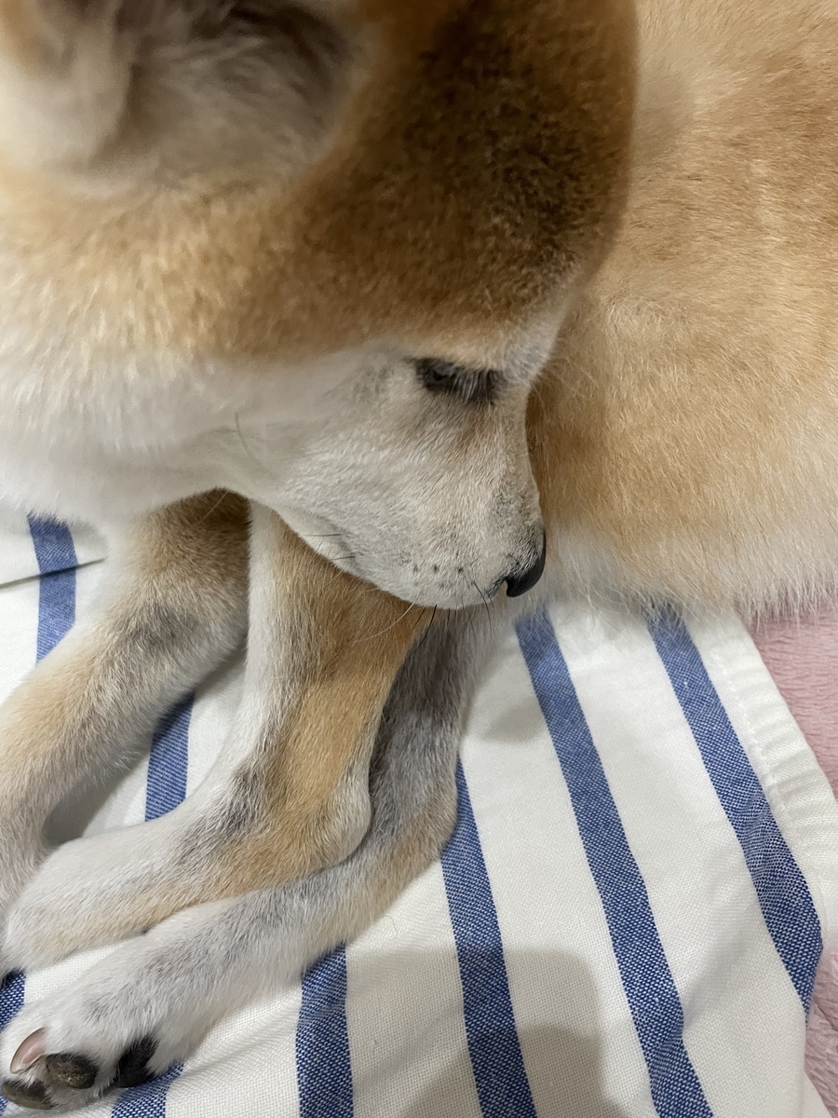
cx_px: 419
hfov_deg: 53.1
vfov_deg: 67.3
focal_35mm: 26
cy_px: 559
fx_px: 839
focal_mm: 4.2
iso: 320
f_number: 1.6
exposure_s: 1/60
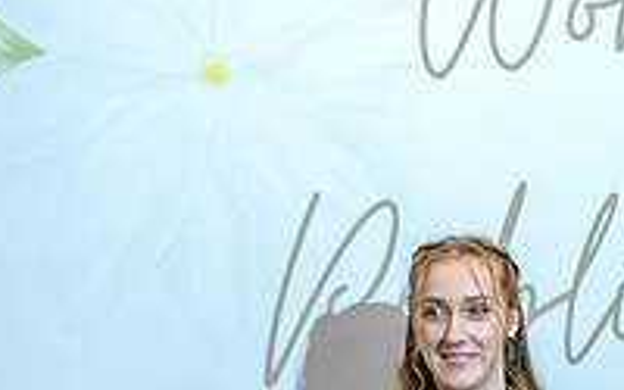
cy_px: 140
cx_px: 740
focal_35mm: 216
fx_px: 3673
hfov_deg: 9.6
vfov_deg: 6.1
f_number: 4
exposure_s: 1/125
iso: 500
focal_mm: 64
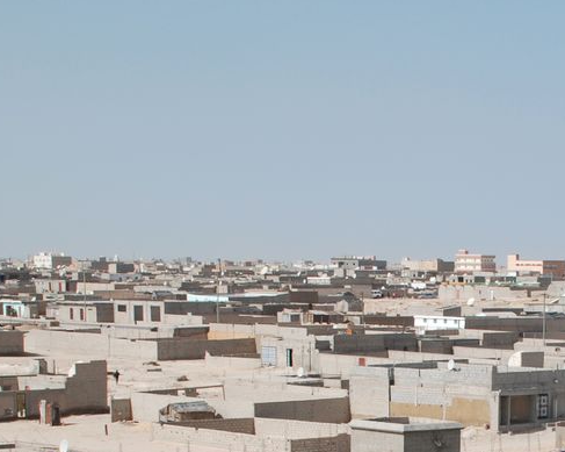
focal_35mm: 111
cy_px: 558
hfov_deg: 16.9
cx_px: 579
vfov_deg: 13.5
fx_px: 1855
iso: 100
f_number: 9
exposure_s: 1/320
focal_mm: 24
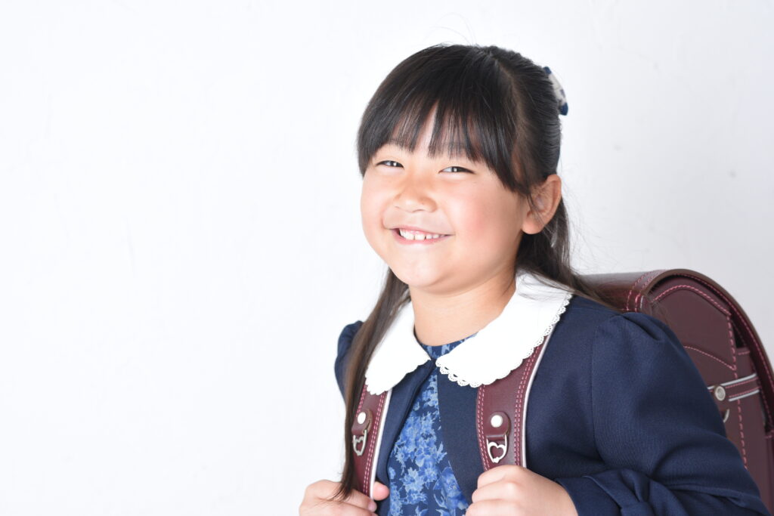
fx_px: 1828
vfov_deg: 16.1
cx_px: 387
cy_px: 258
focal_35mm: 85
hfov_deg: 23.9
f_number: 5
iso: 640
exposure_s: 1/160
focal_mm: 85
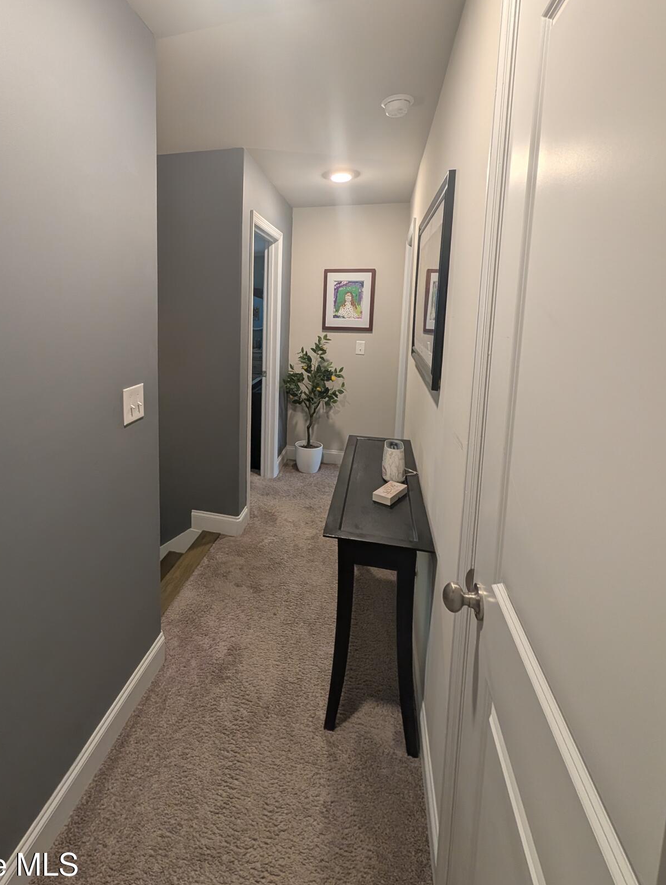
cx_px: 259
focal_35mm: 15
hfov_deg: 80.7
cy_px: 362
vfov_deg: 97.0
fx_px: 384
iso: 75
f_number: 1.7
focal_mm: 2.02
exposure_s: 1/60
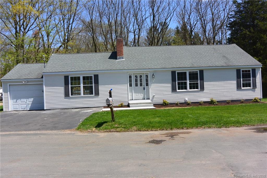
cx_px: 134
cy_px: 89
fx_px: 237
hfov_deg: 58.7
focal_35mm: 32
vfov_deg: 41.1
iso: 160
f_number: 5
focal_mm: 12.2
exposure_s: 1/1000
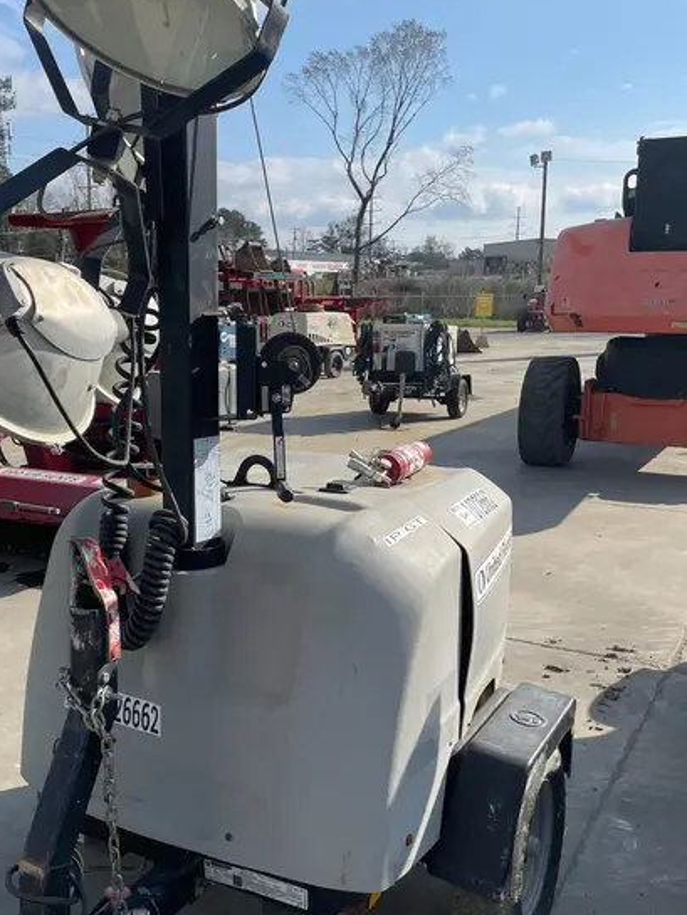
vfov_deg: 52.6
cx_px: 237
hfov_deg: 40.3
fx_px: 926
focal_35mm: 35
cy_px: 486
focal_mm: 4.2
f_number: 1.6
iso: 50
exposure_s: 1/5556
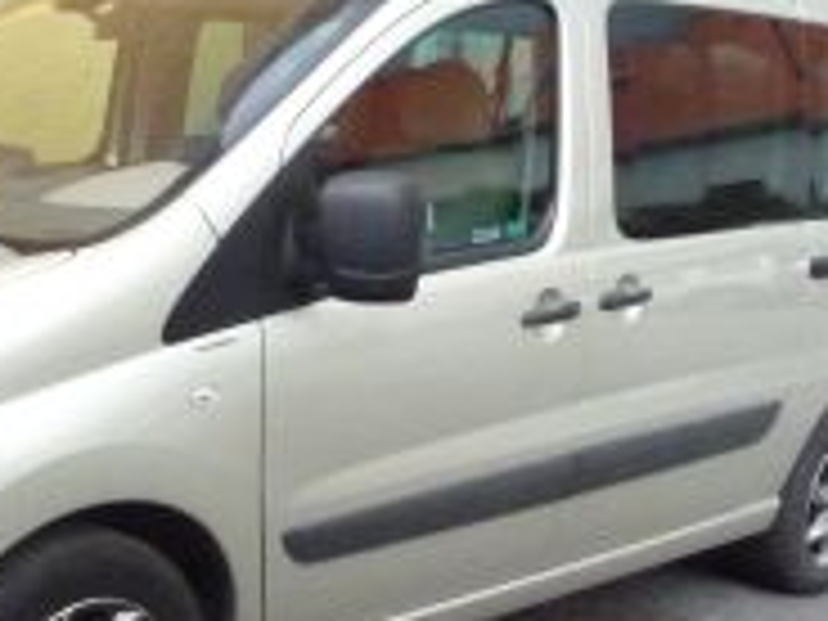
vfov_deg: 23.9
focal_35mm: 61
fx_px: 1459
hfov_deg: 31.0
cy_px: 410
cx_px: 184
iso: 1600
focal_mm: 4.7
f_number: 8
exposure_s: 1/500
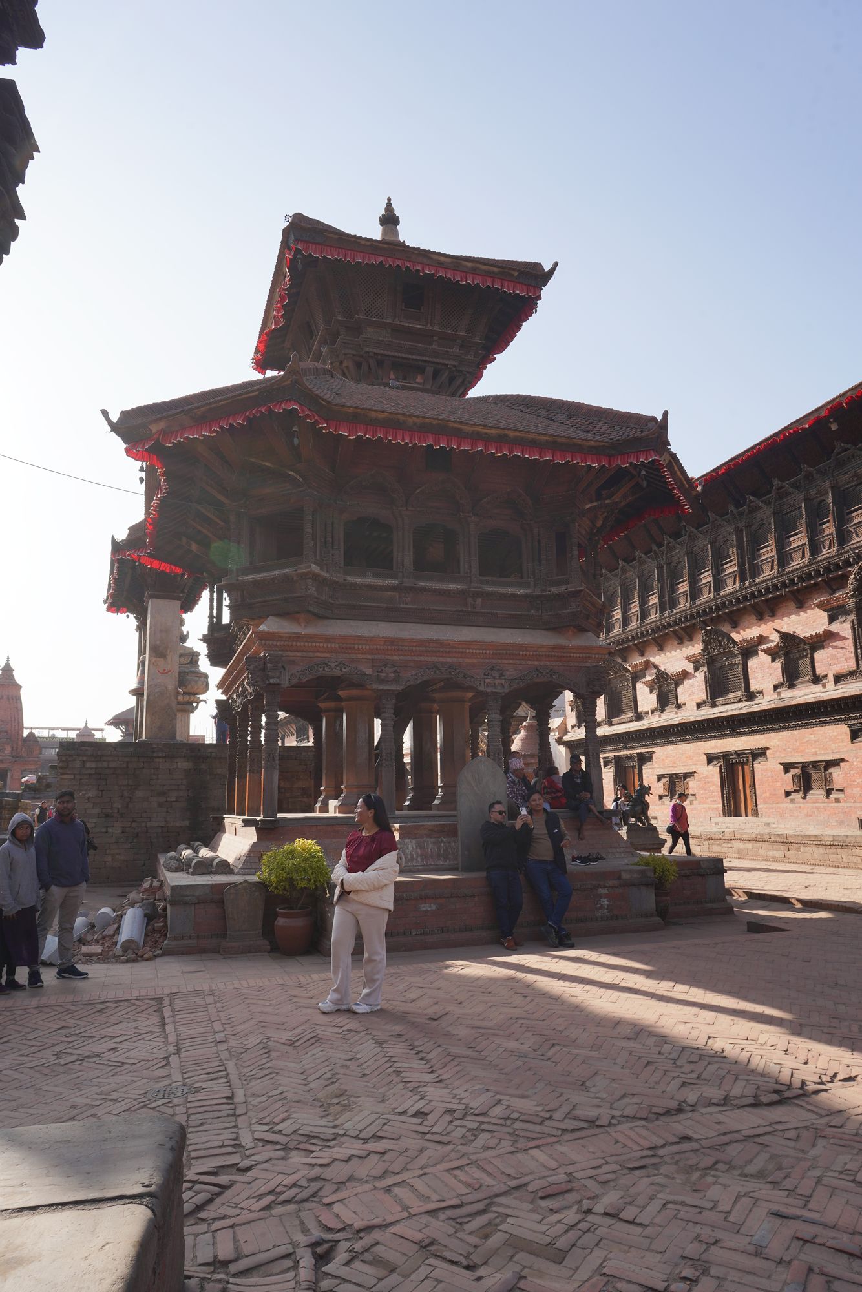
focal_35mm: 24
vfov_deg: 73.7
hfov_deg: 53.1
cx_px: 431
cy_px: 646
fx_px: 862
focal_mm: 24
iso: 100
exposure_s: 1/100
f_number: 13
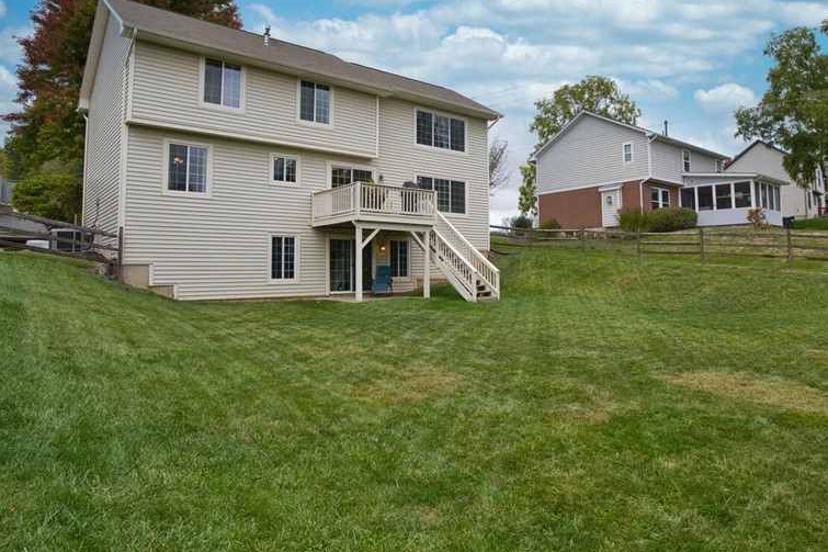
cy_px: 242
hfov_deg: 75.1
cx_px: 507
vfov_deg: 54.9
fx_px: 529
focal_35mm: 23
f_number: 10
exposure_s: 1/50
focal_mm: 16
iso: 100
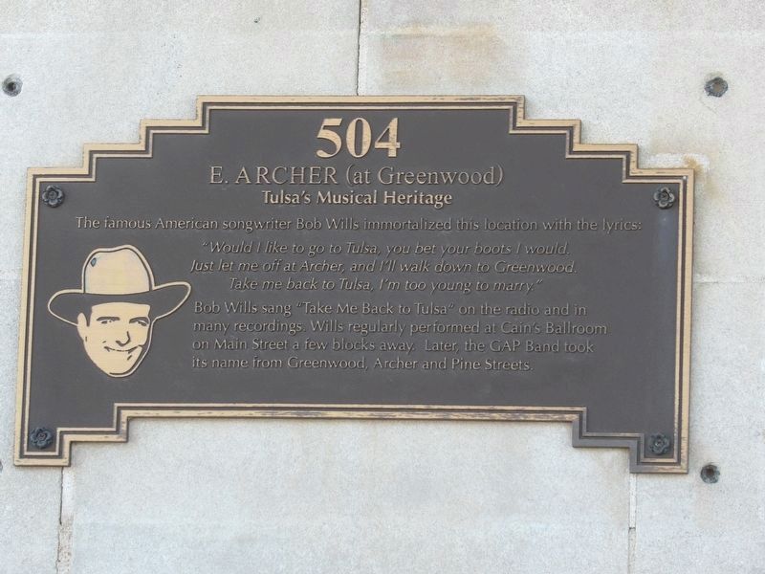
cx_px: 382
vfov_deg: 6.7
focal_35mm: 222
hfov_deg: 8.9
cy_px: 287
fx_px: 4906
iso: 200
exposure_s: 1/91
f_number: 4.5
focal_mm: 39.8
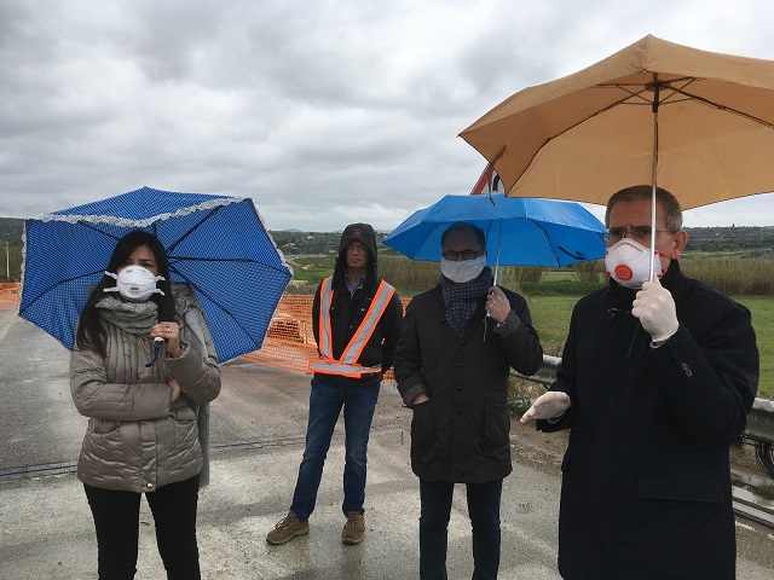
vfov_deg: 48.2
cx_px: 387
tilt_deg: -4.5
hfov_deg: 61.7
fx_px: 648
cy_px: 290
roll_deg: -0.8
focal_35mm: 29
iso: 25
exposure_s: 1/927
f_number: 2.2
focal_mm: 4.15
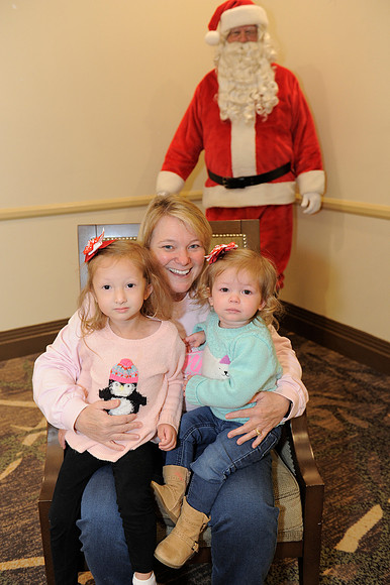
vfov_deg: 55.8
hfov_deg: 38.8
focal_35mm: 34
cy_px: 292
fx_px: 553
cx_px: 195
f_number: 4
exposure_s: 1/100
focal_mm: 34
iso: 1600
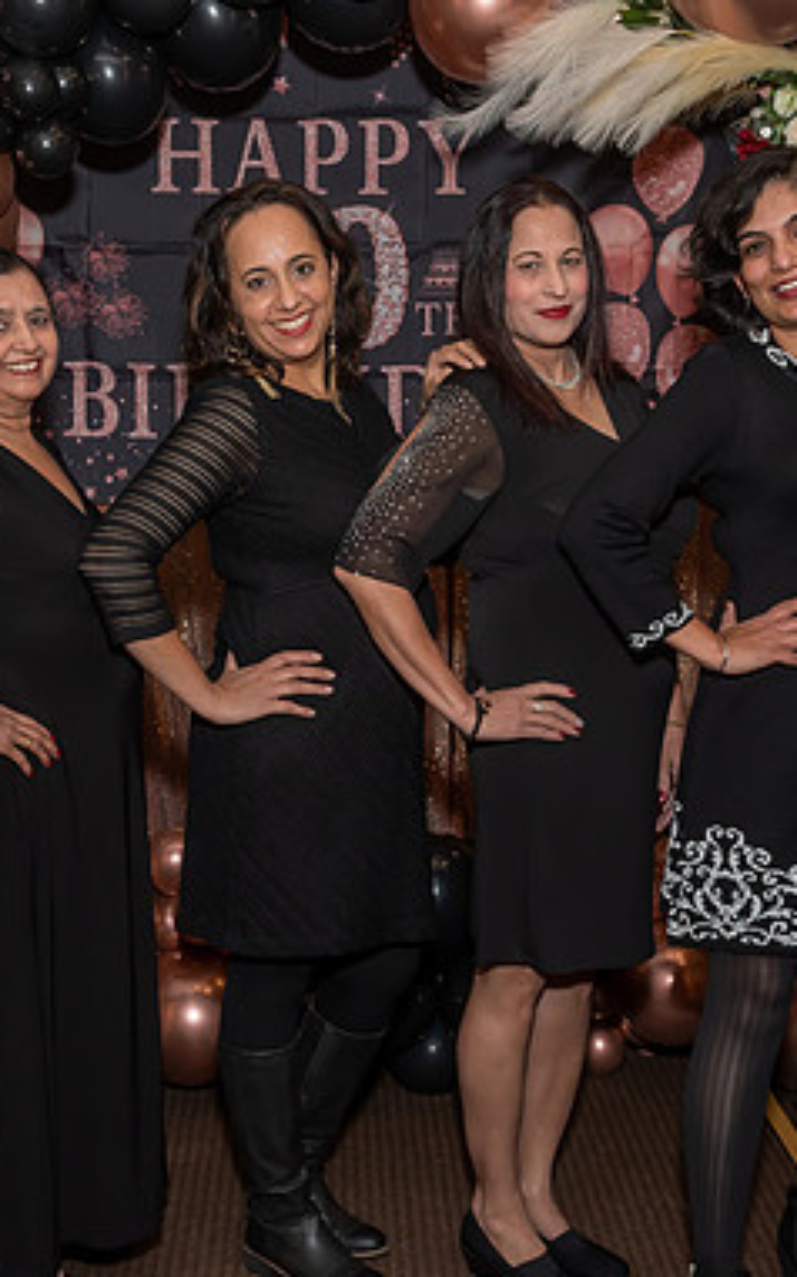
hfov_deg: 23.5
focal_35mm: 55
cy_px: 624
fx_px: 1912
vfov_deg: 36.9
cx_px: 371
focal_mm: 20
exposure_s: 1/250
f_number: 9
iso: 500
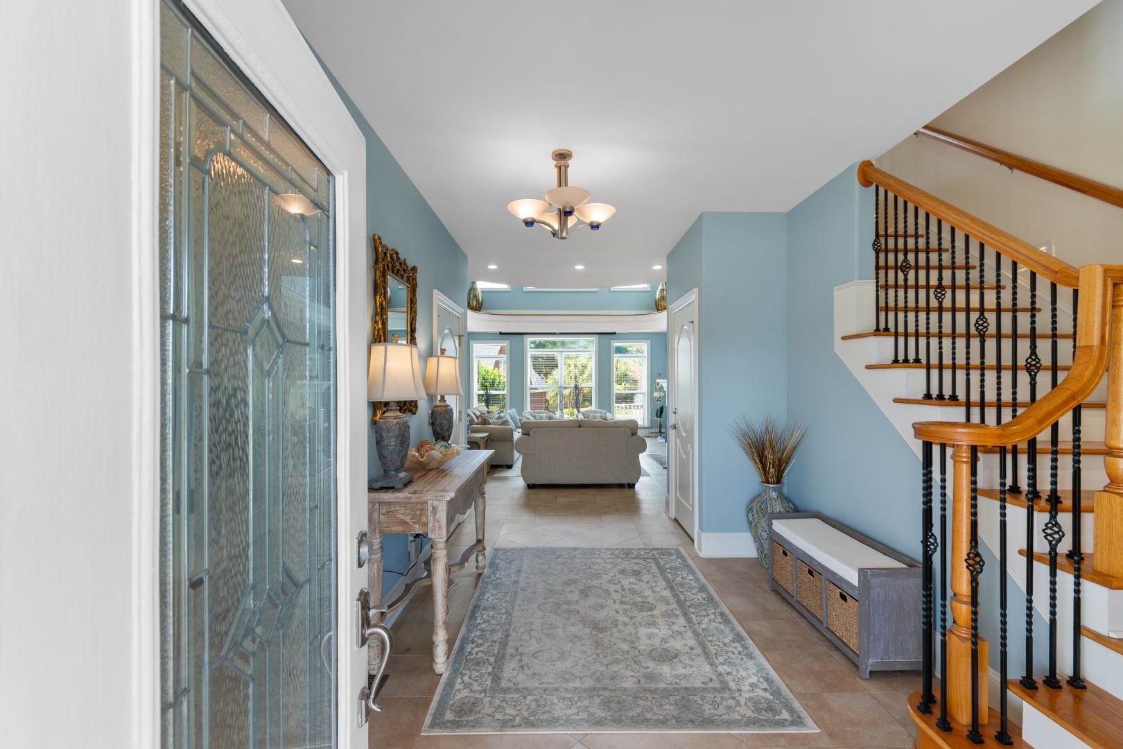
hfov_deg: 100.4
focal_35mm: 15
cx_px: 562
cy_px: 374
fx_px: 468
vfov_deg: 77.3
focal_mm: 10
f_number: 4.5
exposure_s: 1/40
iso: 100
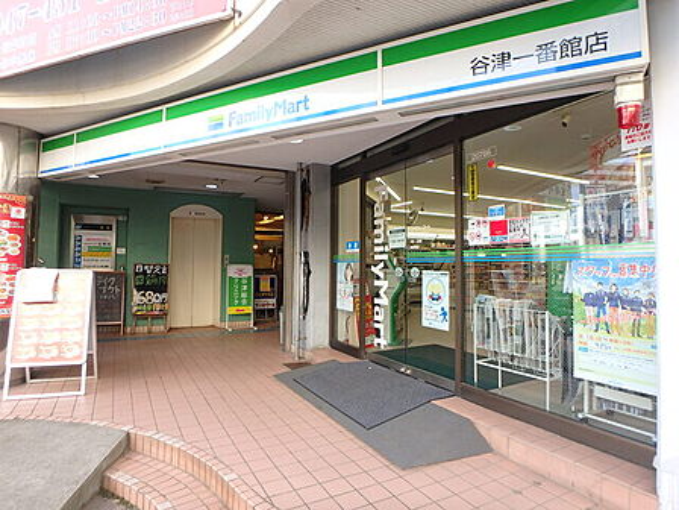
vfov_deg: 63.4
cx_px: 340
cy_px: 255
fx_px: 412
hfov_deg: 79.0
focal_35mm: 21
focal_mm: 3.7
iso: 125
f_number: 3.5
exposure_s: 1/80
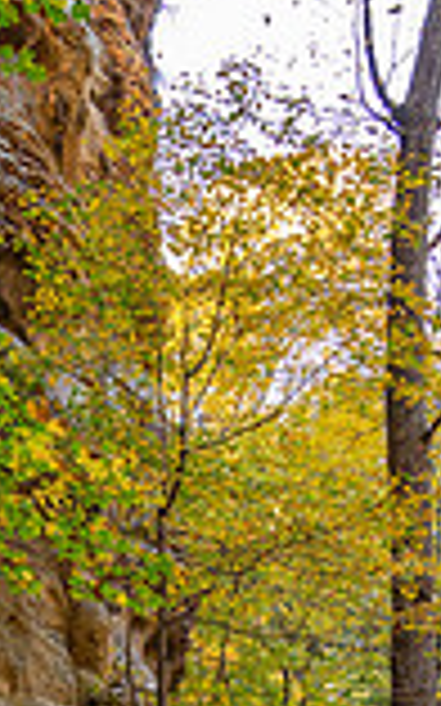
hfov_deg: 15.0
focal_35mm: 82
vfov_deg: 23.0
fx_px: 1578
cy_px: 868
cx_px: -166
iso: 1800
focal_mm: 28
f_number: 8
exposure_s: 1/80
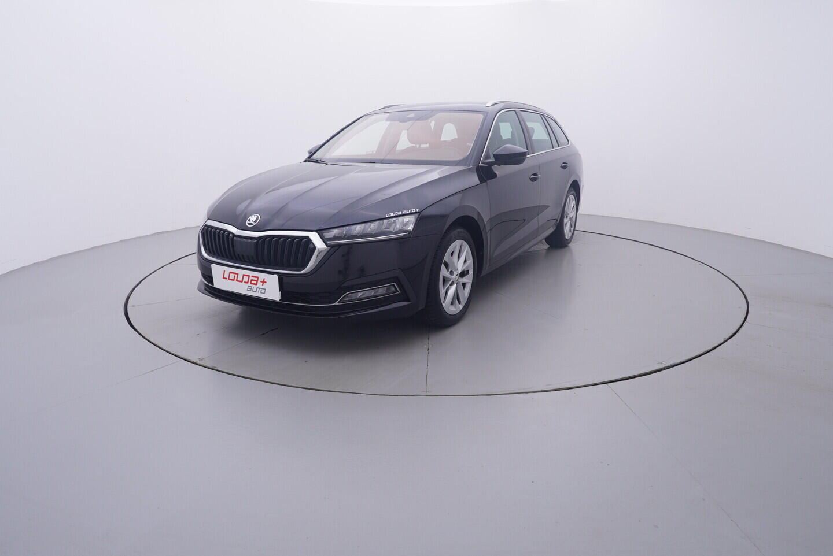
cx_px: 416
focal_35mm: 22
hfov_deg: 77.3
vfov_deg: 56.2
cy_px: 278
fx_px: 521
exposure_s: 1/80
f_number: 5
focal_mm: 15
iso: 200
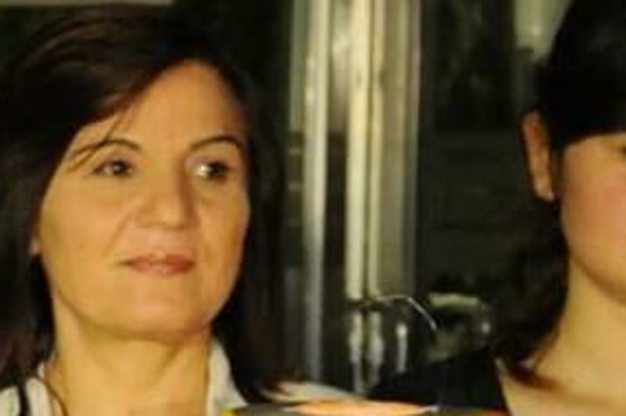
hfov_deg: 6.1
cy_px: 638
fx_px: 5836
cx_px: -306
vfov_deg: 4.1
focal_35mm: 336
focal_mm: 40
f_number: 4.5
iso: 2000
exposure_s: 1/60
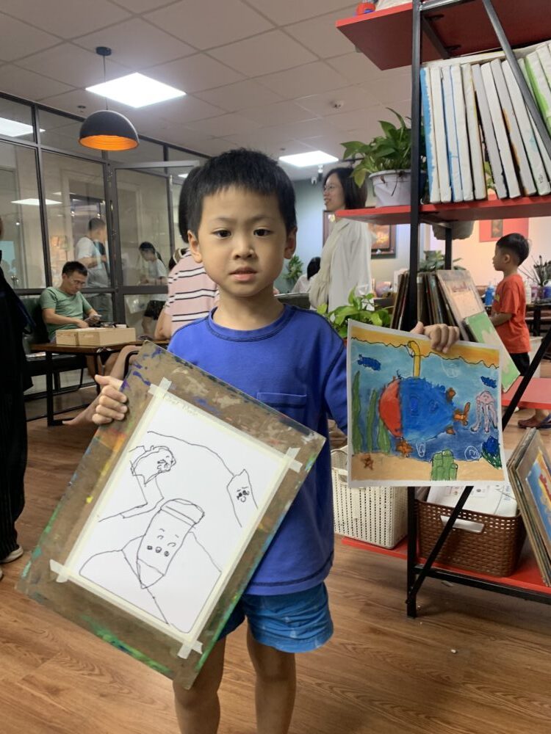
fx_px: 552
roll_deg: +1.0
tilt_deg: -6.5
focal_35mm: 26
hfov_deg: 53.1
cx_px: 276
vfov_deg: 67.3
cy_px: 367
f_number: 1.8
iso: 80
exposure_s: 1/50
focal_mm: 4.25
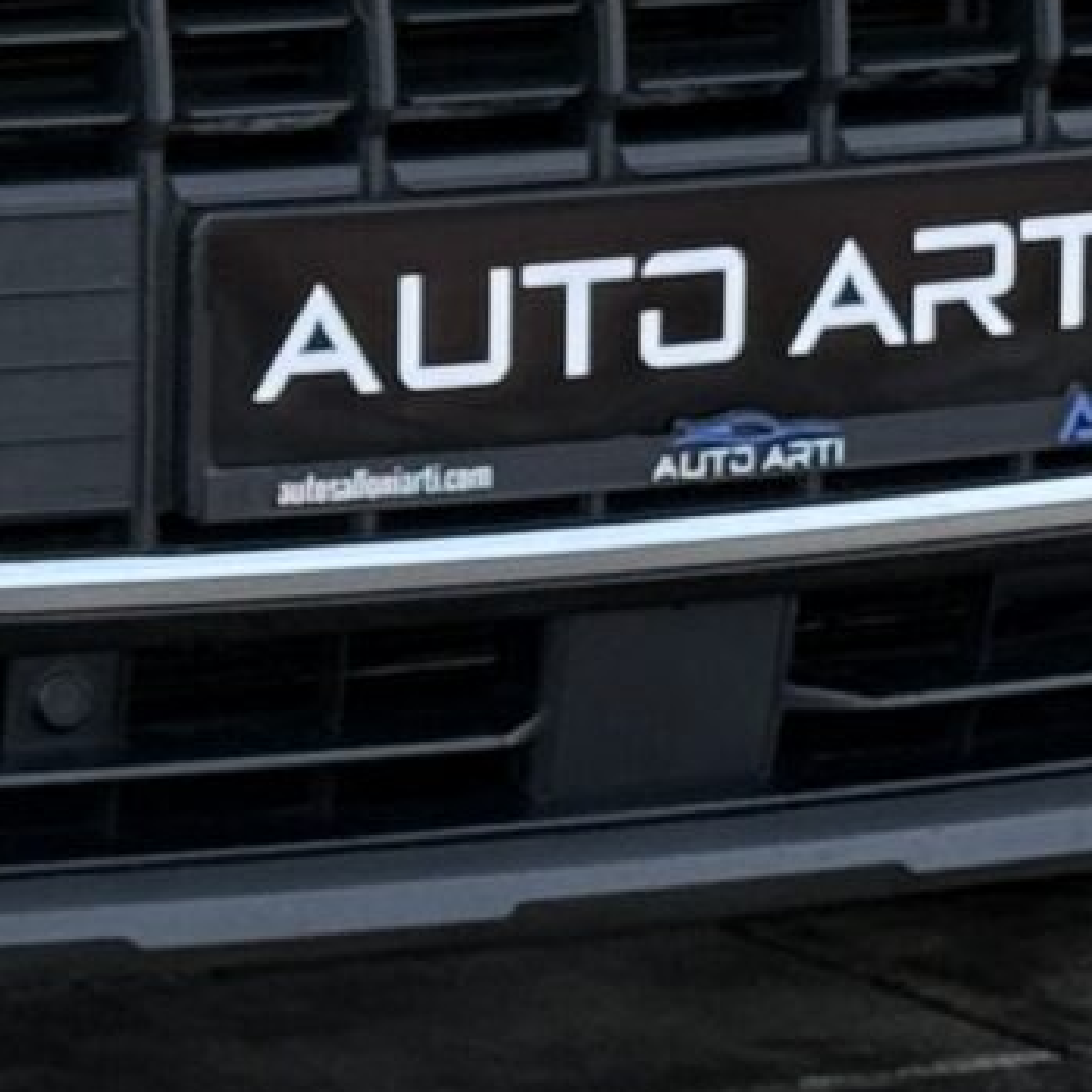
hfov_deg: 5.6
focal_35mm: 311
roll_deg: -0.3
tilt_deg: -4.6
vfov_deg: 5.6
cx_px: -807
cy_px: -416
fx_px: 11100
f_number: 1.78
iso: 80
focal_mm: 6.76
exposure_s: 1/846
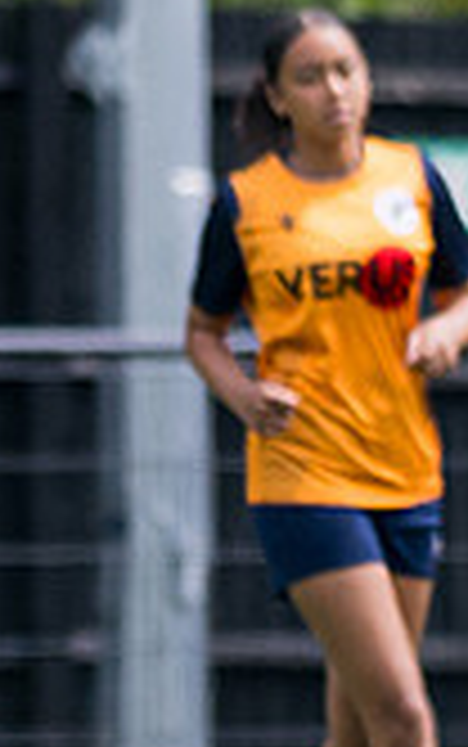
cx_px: 1405
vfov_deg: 1.4
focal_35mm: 1521
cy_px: 1074
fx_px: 30986
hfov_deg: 0.9
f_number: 1.8
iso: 200
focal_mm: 135
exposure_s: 1/8000
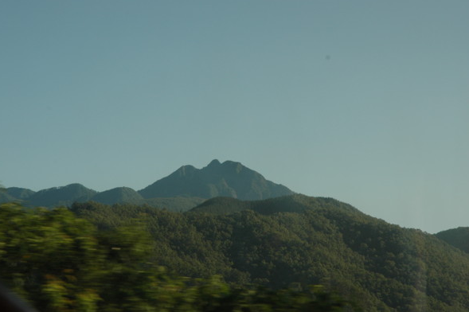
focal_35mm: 107
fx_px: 1393
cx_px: 234
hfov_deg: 19.1
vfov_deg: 12.8
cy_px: 154
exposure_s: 1/320
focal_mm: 70
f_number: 9
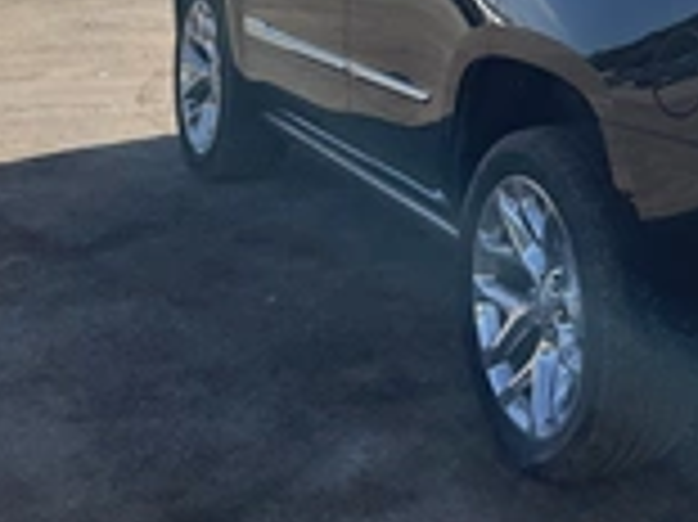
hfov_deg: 24.2
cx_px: 779
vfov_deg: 19.1
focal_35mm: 75
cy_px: 0
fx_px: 1511
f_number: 1.8
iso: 25
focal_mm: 3
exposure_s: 1/2427
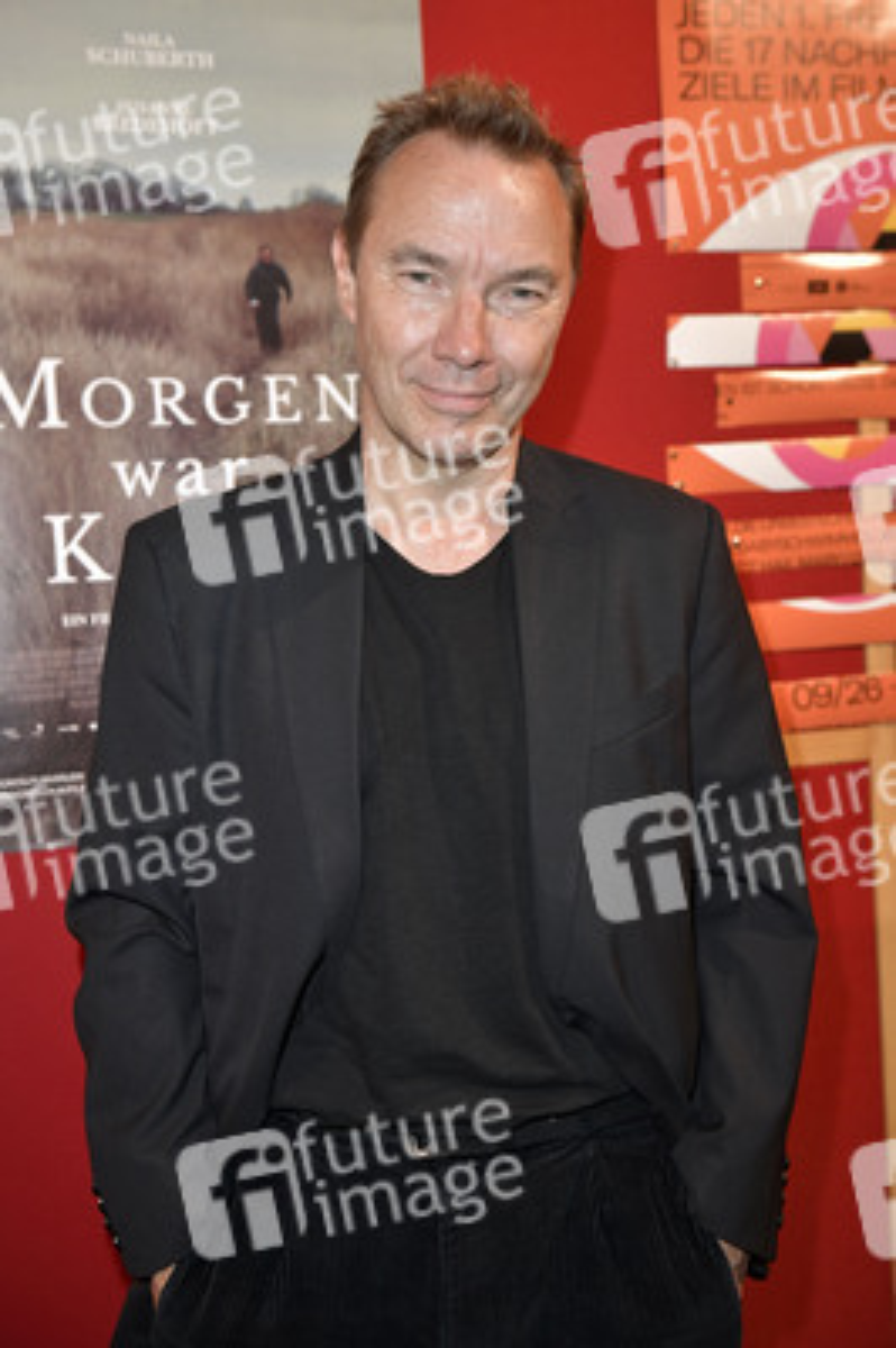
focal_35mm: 45
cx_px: 448
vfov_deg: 43.6
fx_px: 1683
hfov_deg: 29.8
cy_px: 674
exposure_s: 1/200
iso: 2000
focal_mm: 45
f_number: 5
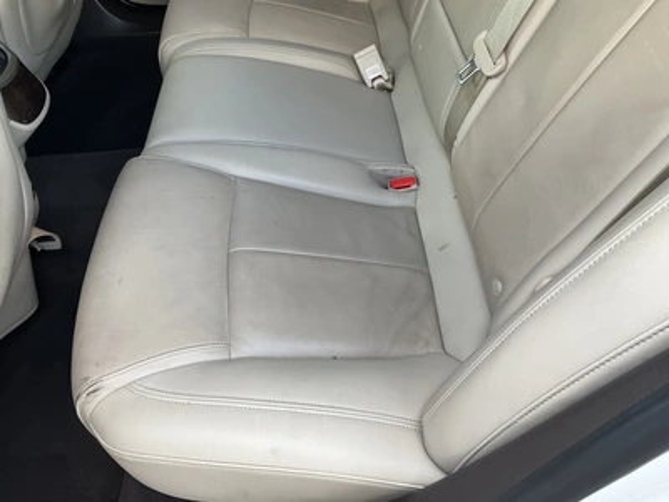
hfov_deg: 61.7
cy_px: 251
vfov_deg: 48.2
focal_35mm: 29
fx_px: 560
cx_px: 334
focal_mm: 3
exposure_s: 1/122
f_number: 1.8
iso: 40
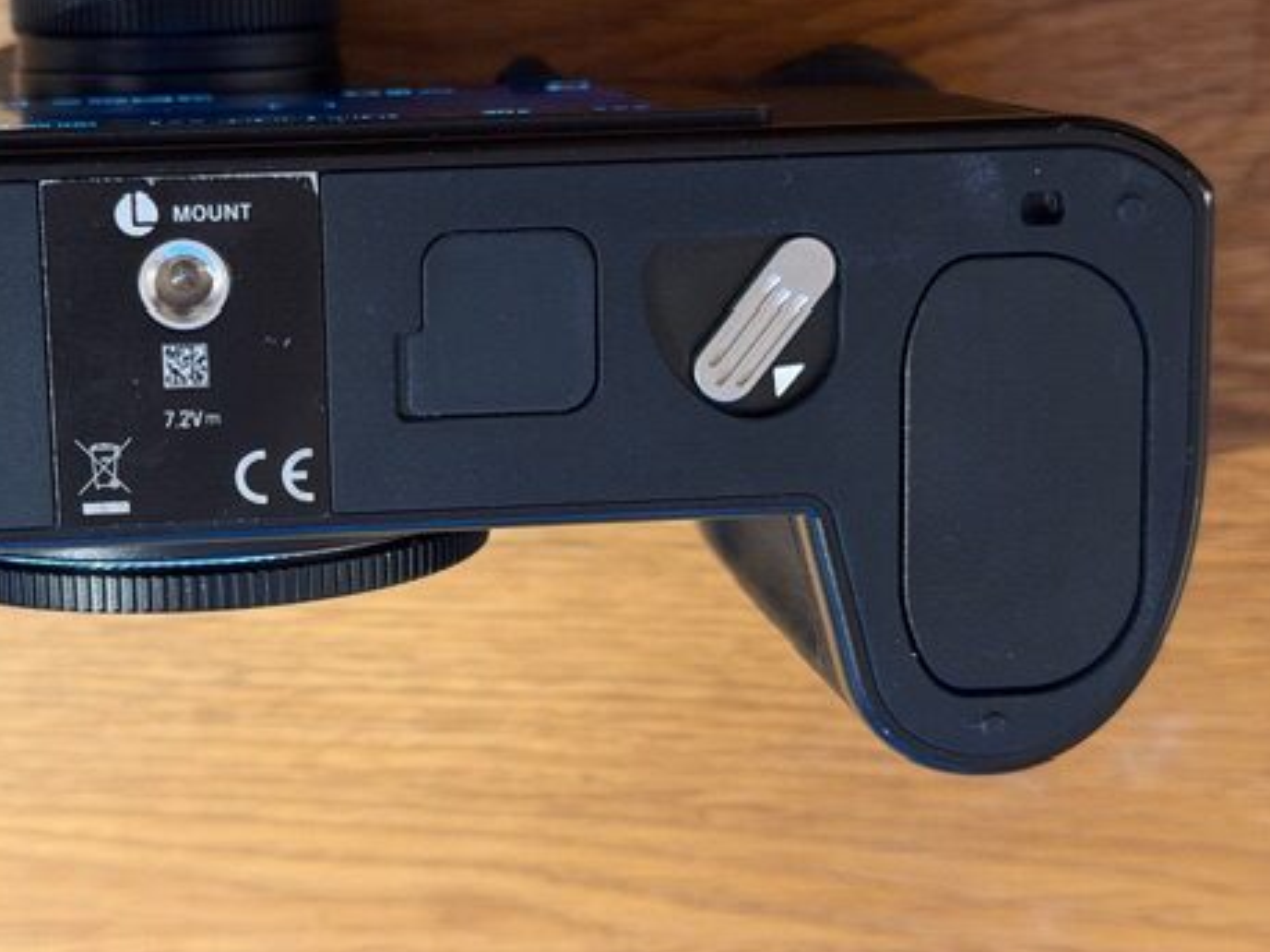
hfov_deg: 28.8
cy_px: 421
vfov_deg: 21.9
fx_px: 2457
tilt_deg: -77.4
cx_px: 429
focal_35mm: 67
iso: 640
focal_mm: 6.76
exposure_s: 1/30
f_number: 1.78
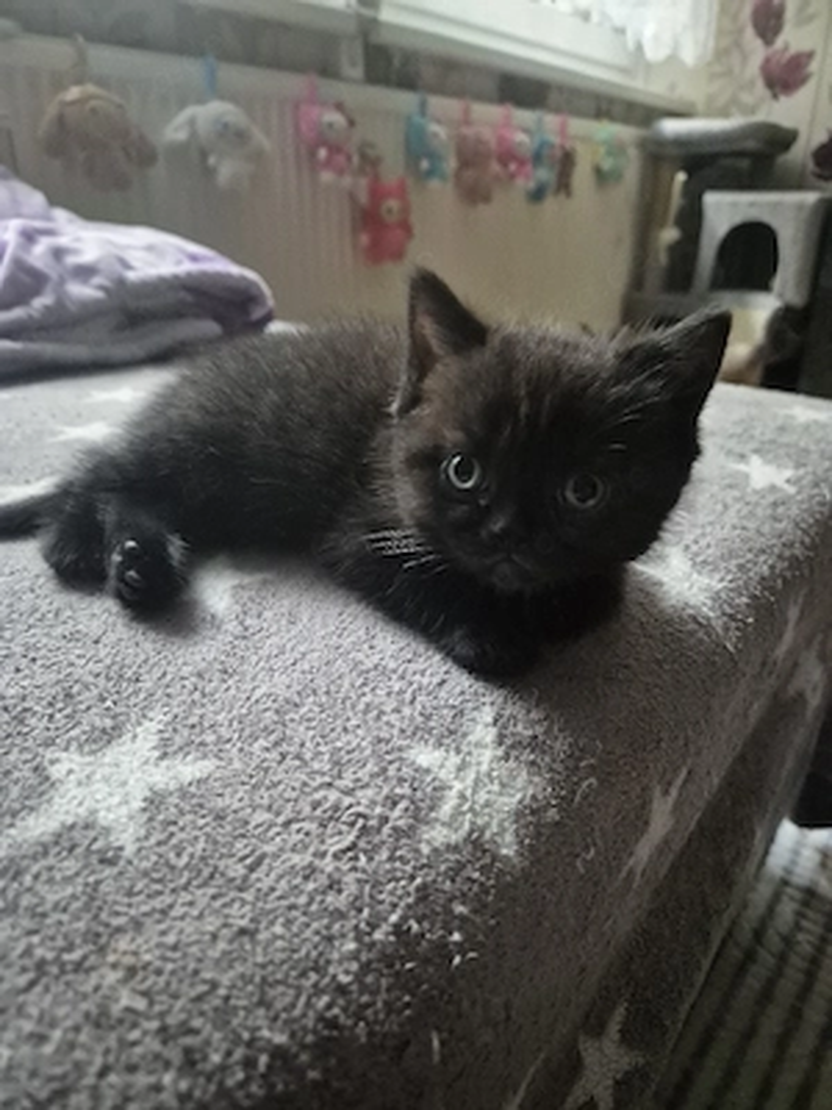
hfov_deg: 58.9
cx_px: 416
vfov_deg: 73.9
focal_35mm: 23
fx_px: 737
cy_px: 555
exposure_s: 1/100
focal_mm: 5.4
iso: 2500
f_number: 1.8
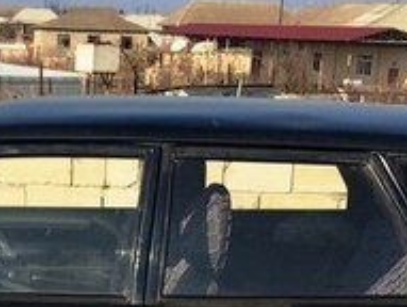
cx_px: 83
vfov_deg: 14.3
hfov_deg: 19.4
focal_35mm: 100
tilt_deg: -15.4
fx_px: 1178
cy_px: 387
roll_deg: -1.3
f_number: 2.2
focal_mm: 4.15
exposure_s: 1/2415
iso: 32
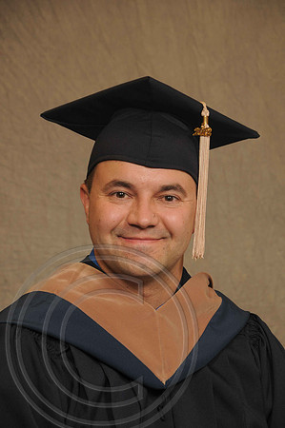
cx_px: 142
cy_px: 214
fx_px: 1785
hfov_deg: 9.1
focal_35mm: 150
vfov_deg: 13.7
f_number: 6.3
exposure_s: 1/60
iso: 200
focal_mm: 100
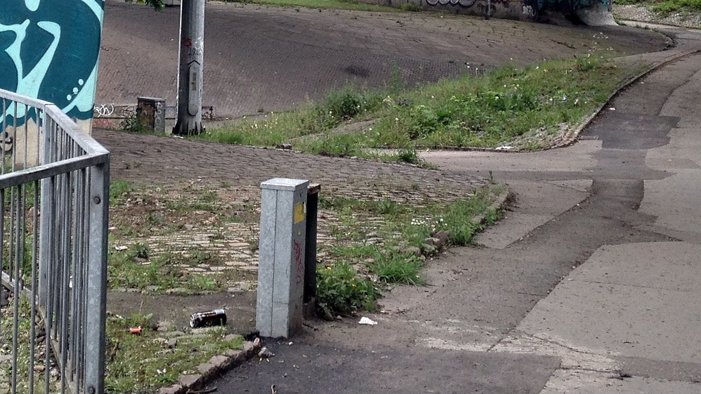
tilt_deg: +0.8
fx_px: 1636
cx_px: 227
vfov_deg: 13.4
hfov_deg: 24.1
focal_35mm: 88
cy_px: -85
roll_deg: -2.0
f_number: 2.4
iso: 50
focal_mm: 4.12
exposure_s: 1/146
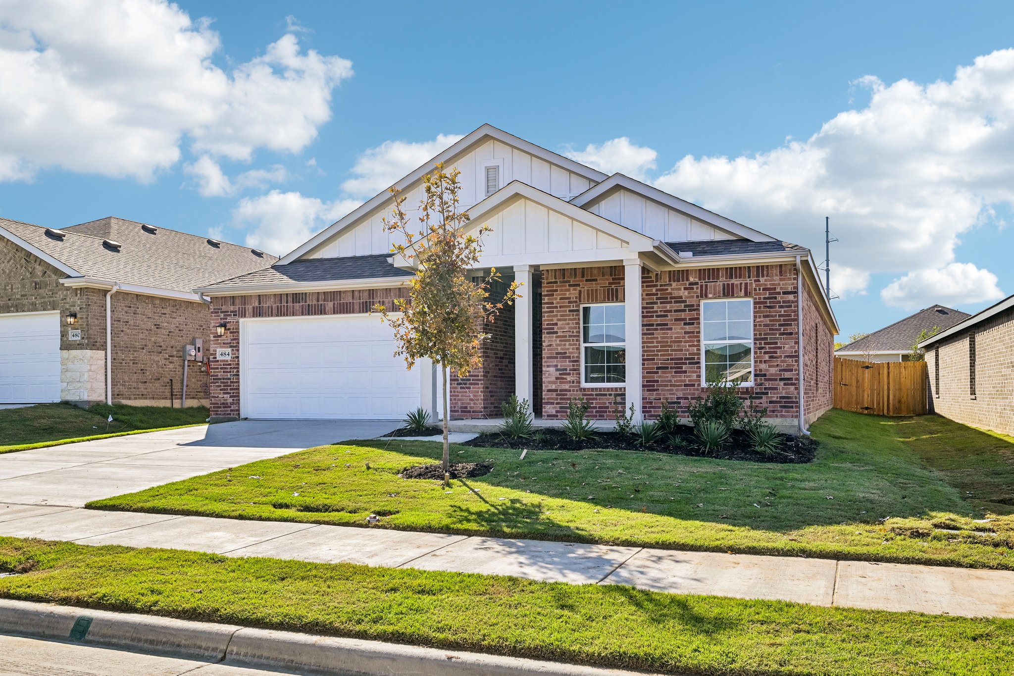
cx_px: 507
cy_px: 338
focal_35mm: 30
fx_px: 845
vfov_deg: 43.6
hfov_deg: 61.9
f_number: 8
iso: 400
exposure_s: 1/1250
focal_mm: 30
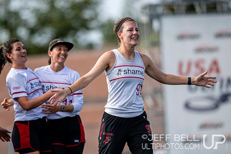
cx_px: 111
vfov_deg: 3.1
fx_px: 2866
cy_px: 76
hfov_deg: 4.6
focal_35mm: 447
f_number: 3.2
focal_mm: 300
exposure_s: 1/1000
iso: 100
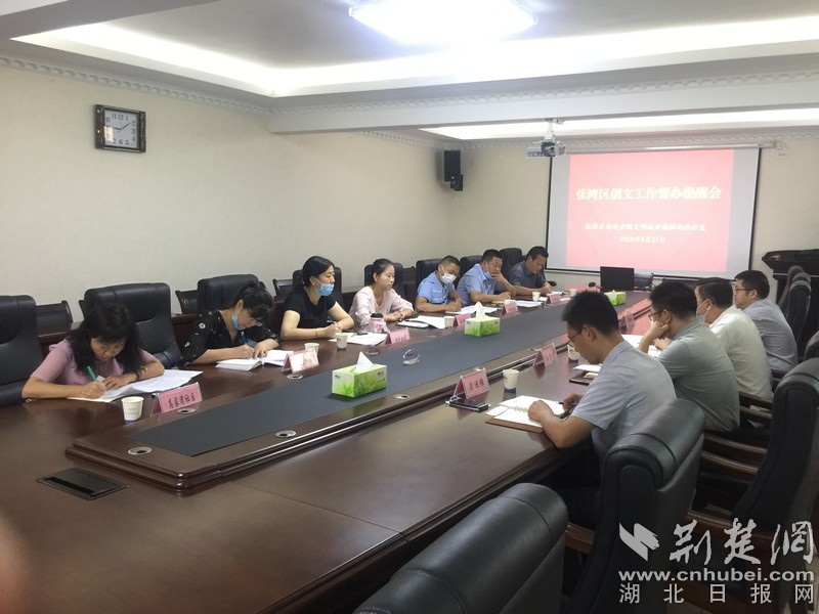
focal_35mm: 29
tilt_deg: -8.6
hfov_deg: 61.7
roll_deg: -1.6
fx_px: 686
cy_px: 307
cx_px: 410
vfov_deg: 48.2
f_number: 2.2
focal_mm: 4.15
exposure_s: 1/17
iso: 100
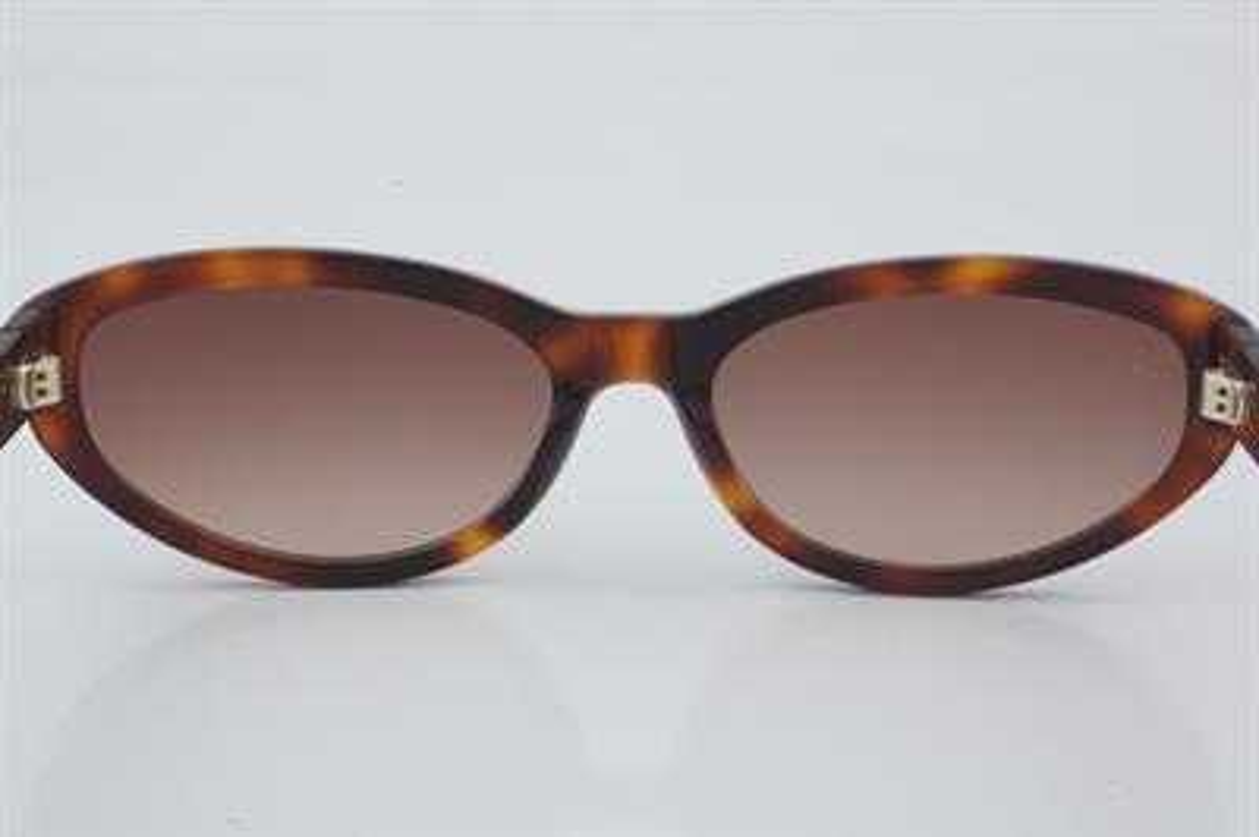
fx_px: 2883
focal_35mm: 82
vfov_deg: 16.5
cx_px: 630
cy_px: 418
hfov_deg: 24.6
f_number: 32
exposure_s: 1/3
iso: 100
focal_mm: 55
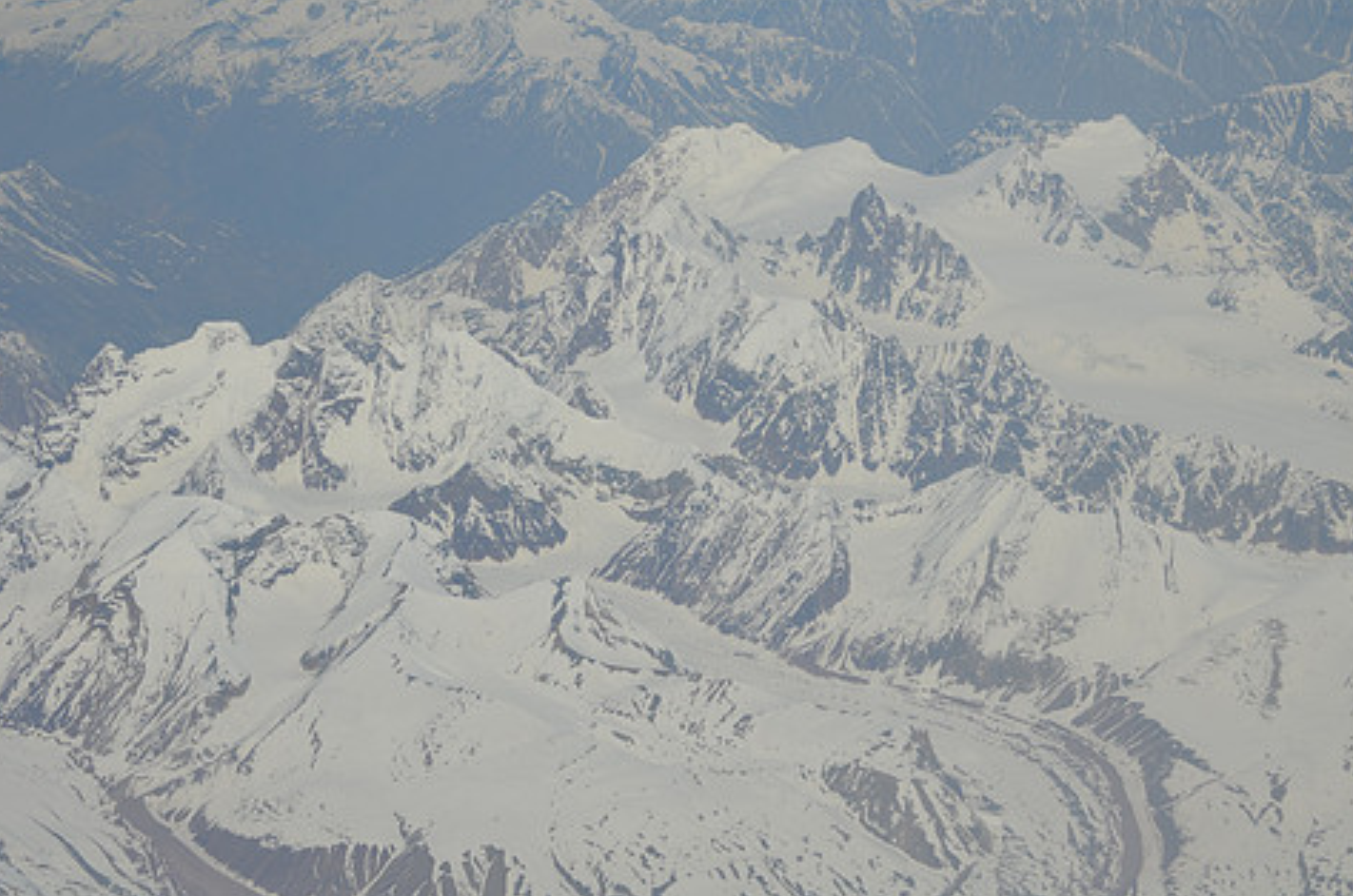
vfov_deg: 8.6
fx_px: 5926
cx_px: 762
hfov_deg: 13.0
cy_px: 354
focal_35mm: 158
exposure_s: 1/320
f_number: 9
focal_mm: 86
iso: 100
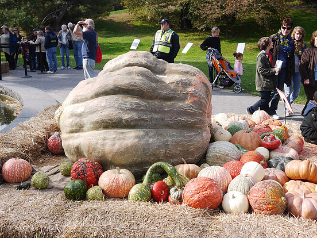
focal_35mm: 42
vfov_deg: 34.3
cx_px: 152
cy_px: 123
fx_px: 385
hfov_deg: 44.8
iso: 100
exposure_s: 1/250
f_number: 5
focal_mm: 20
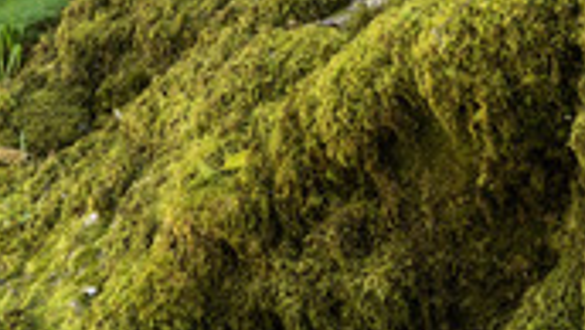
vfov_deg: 7.0
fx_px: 2701
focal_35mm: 174
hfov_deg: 12.3
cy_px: 342
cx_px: 61
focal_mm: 34
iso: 400
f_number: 14
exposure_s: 1/13
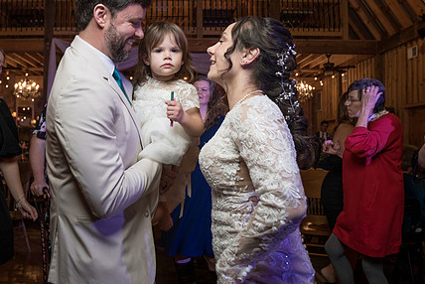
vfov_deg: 36.9
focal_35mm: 36
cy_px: 134
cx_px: 158
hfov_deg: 52.5
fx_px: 425
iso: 2000
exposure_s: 1/100
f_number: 4
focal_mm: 24
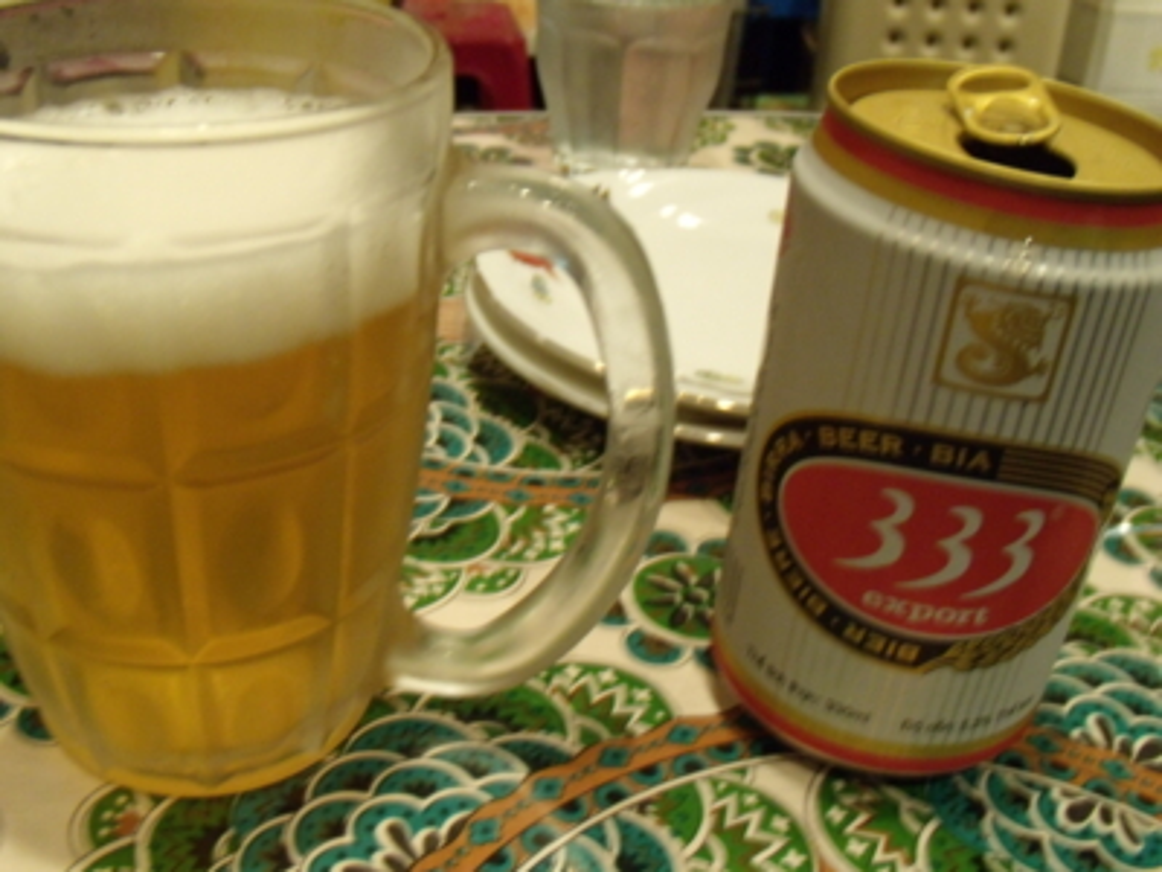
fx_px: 1208
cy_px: 436
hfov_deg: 51.4
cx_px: 581
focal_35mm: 36
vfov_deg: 39.7
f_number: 3.6
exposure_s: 1/8
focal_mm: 6.4
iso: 400
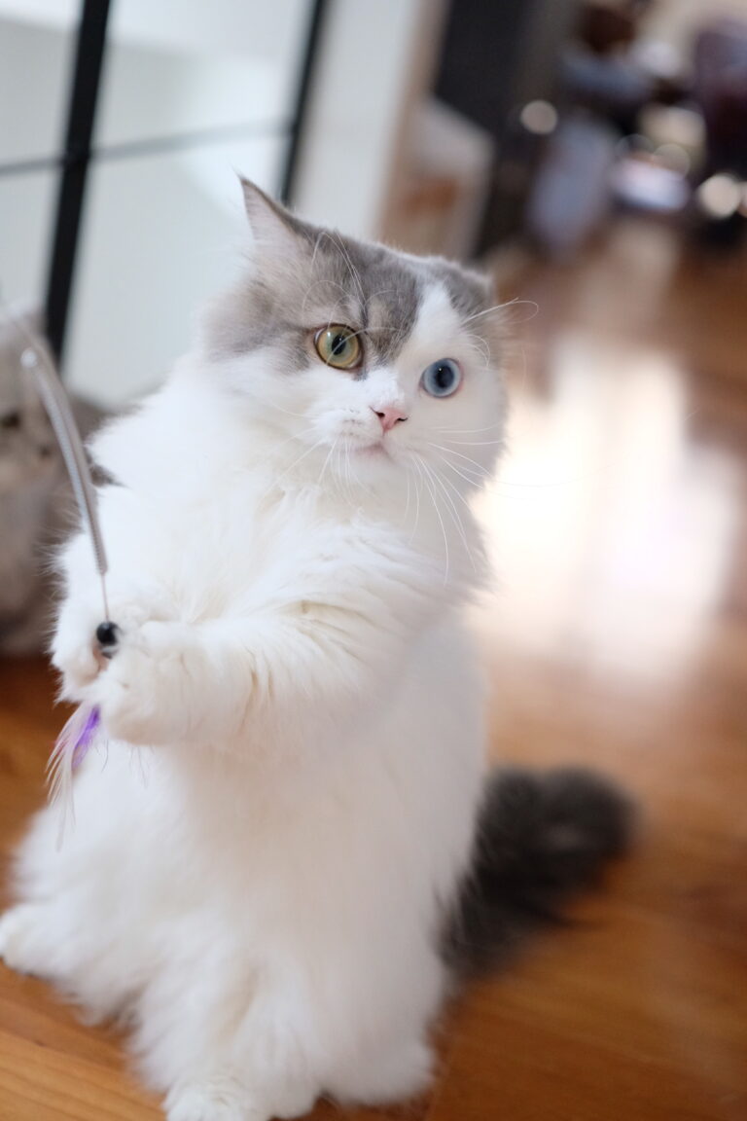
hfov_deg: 27.0
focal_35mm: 50
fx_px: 1556
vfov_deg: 39.6
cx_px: 374
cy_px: 560
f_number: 1.8
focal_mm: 33
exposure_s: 1/500
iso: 2500
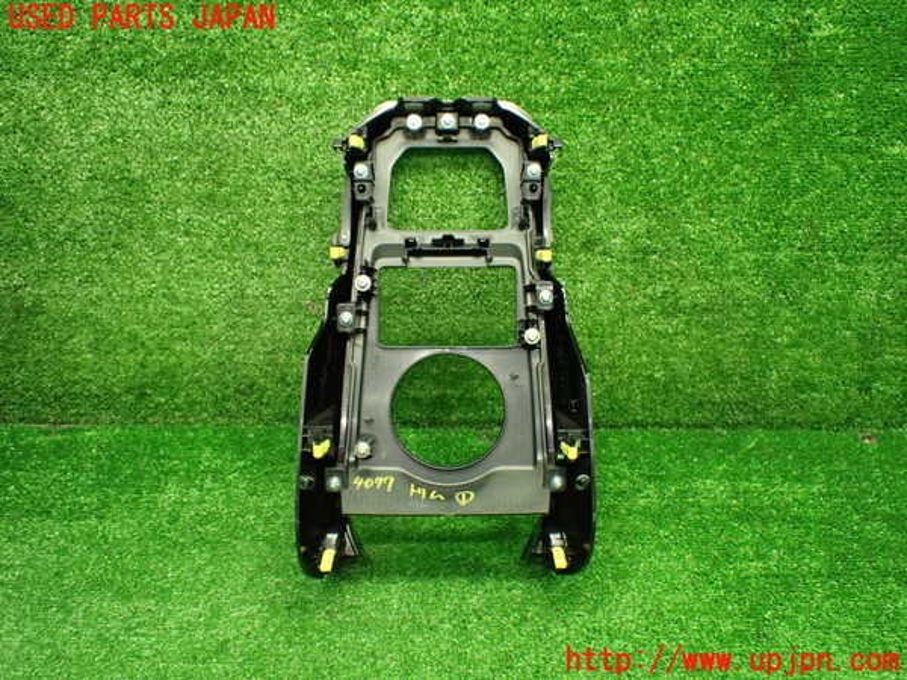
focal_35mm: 30
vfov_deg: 46.8
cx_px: 454
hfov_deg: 60.0
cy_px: 340
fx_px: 786
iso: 800
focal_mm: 5.4
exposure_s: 1/100
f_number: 2.3
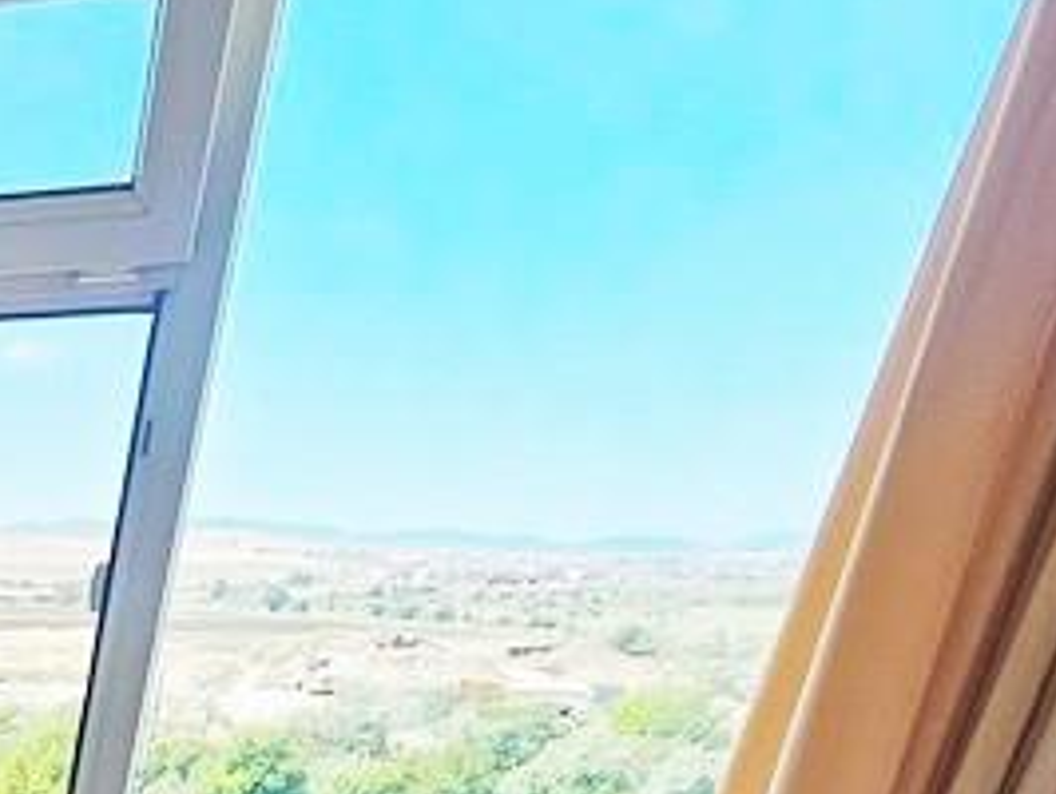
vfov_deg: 21.2
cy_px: 1374
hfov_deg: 25.6
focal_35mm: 50
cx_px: -619
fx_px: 1527
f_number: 2.2
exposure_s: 1/170
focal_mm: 1.7
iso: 32
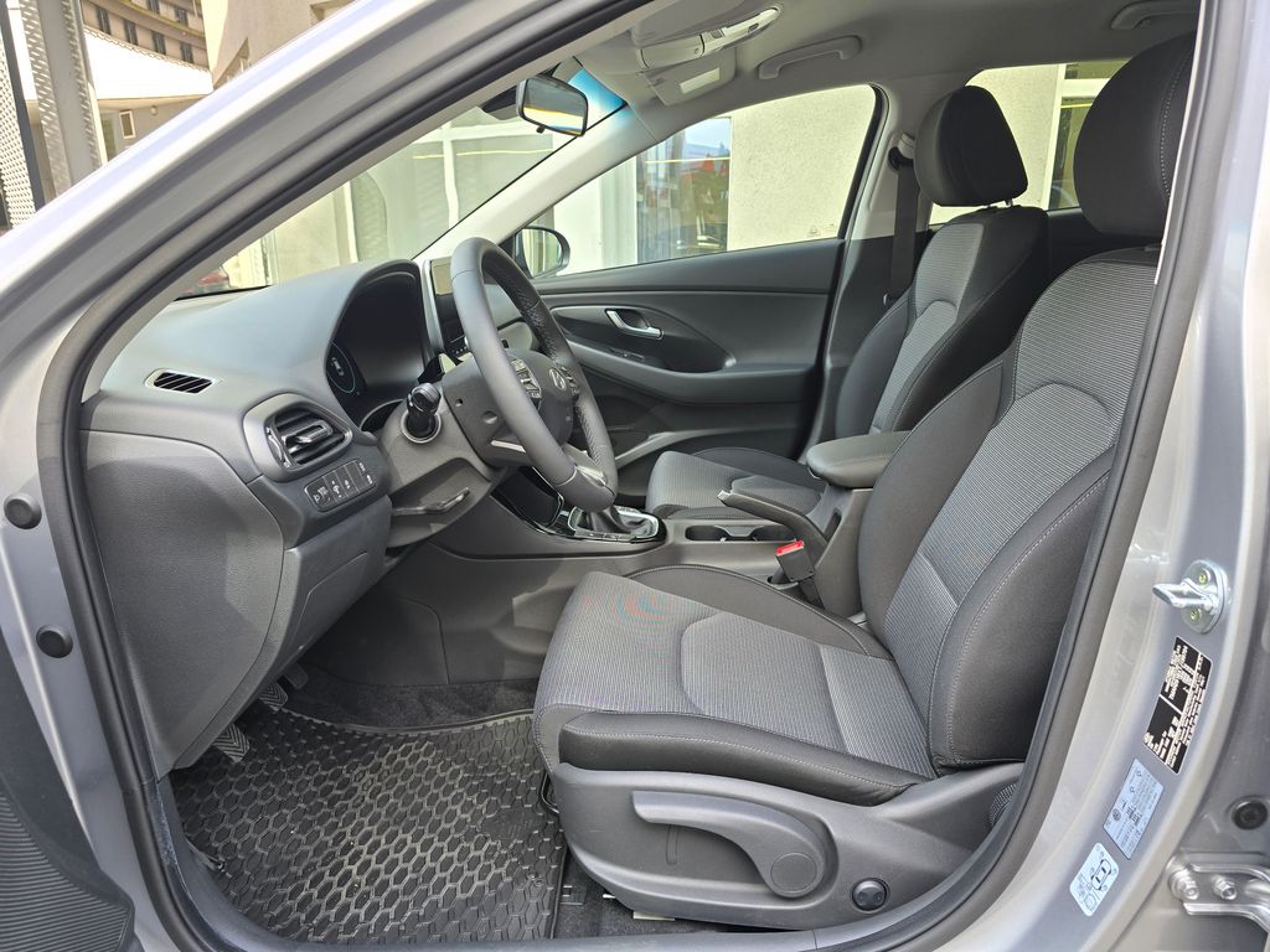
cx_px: 635
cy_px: 476
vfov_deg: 58.9
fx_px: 844
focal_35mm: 23
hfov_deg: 73.9
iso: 64
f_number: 1.7
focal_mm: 6.3
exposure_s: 1/180
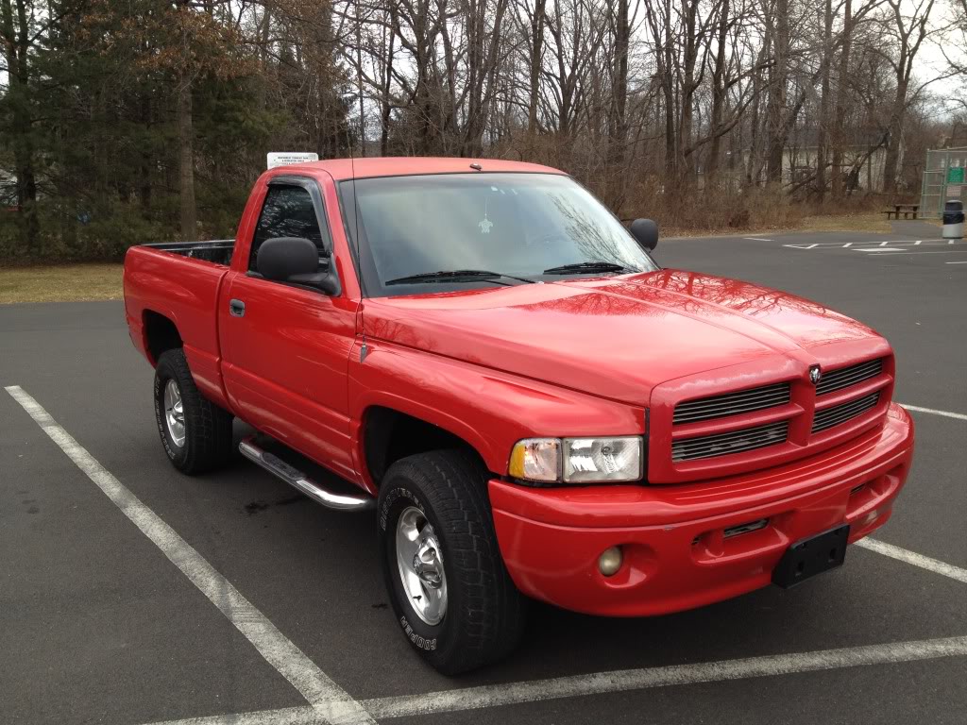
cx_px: 484
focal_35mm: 35
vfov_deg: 40.7
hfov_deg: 52.6
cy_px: 362
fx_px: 978
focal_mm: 4.3
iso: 64
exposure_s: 1/156
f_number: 2.4
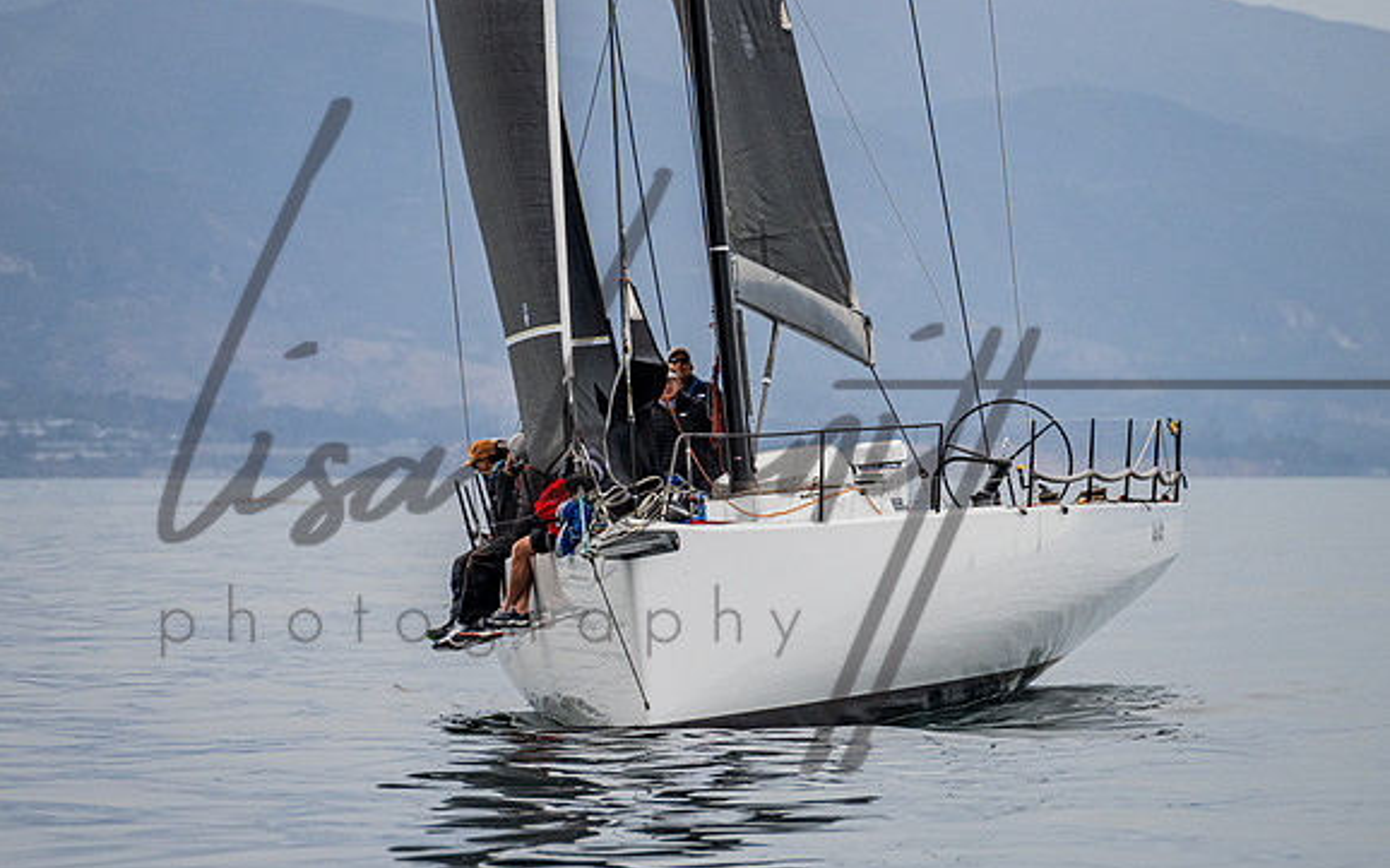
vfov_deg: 2.7
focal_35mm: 493
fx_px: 18672
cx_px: 715
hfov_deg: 4.3
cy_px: 398
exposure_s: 1/2000
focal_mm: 370
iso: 800
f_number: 8
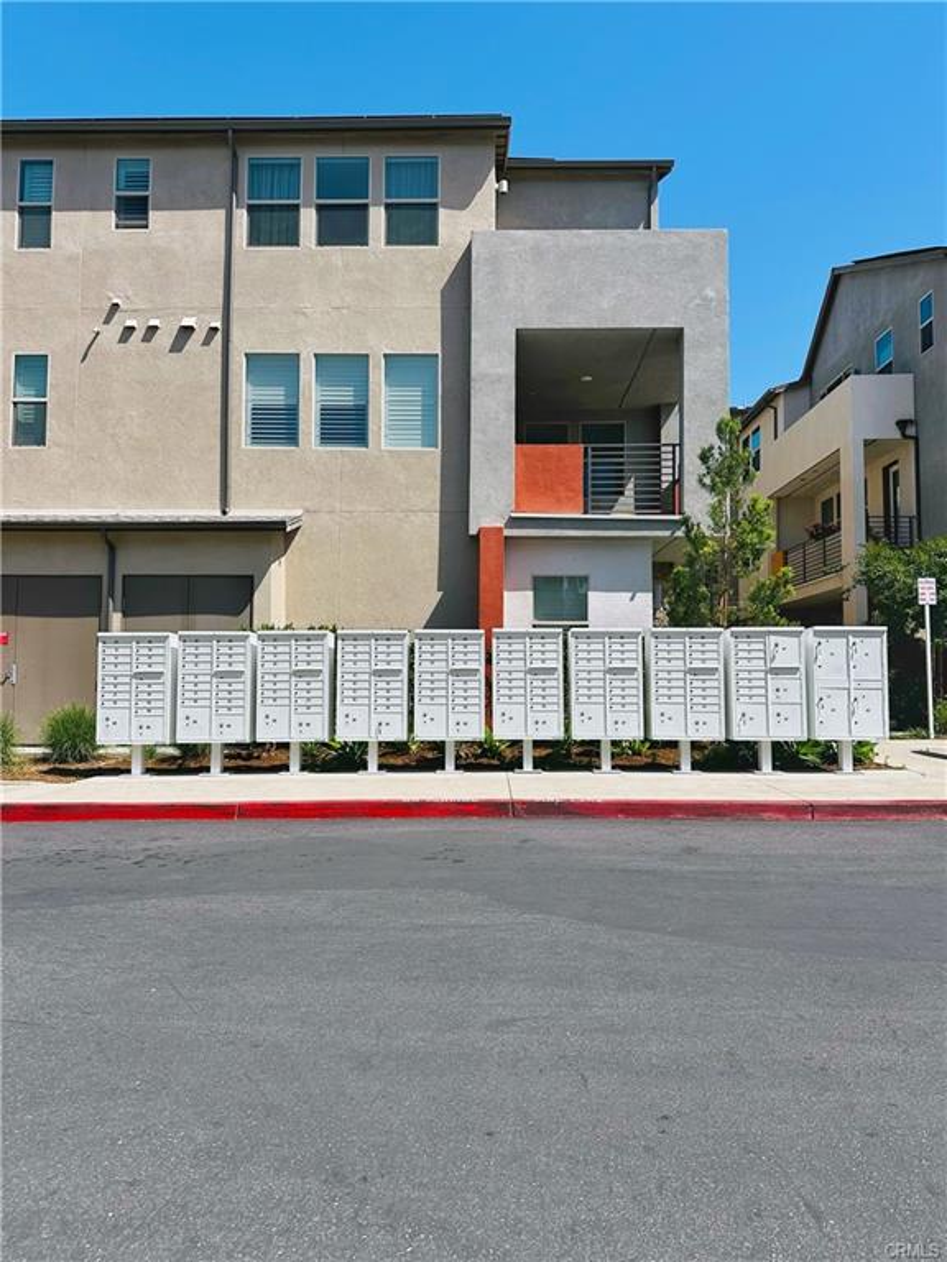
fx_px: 875
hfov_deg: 56.8
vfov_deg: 71.6
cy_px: 631
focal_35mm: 24
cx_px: 474
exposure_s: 1/5848
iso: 80
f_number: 1.78
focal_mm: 6.86
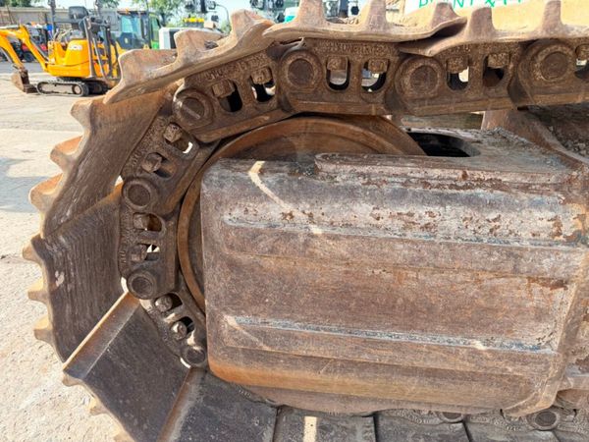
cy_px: 221
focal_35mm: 24
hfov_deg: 71.6
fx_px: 408
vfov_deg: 56.8
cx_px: 294
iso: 80
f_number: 1.78
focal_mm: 6.76
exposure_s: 1/643
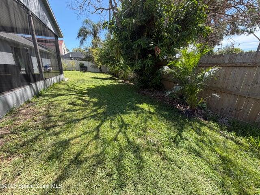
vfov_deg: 85.7
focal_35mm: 14
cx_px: 130
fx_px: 105
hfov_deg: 102.1
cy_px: 98
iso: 64
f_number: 2.2
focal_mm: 2.22
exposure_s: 1/502
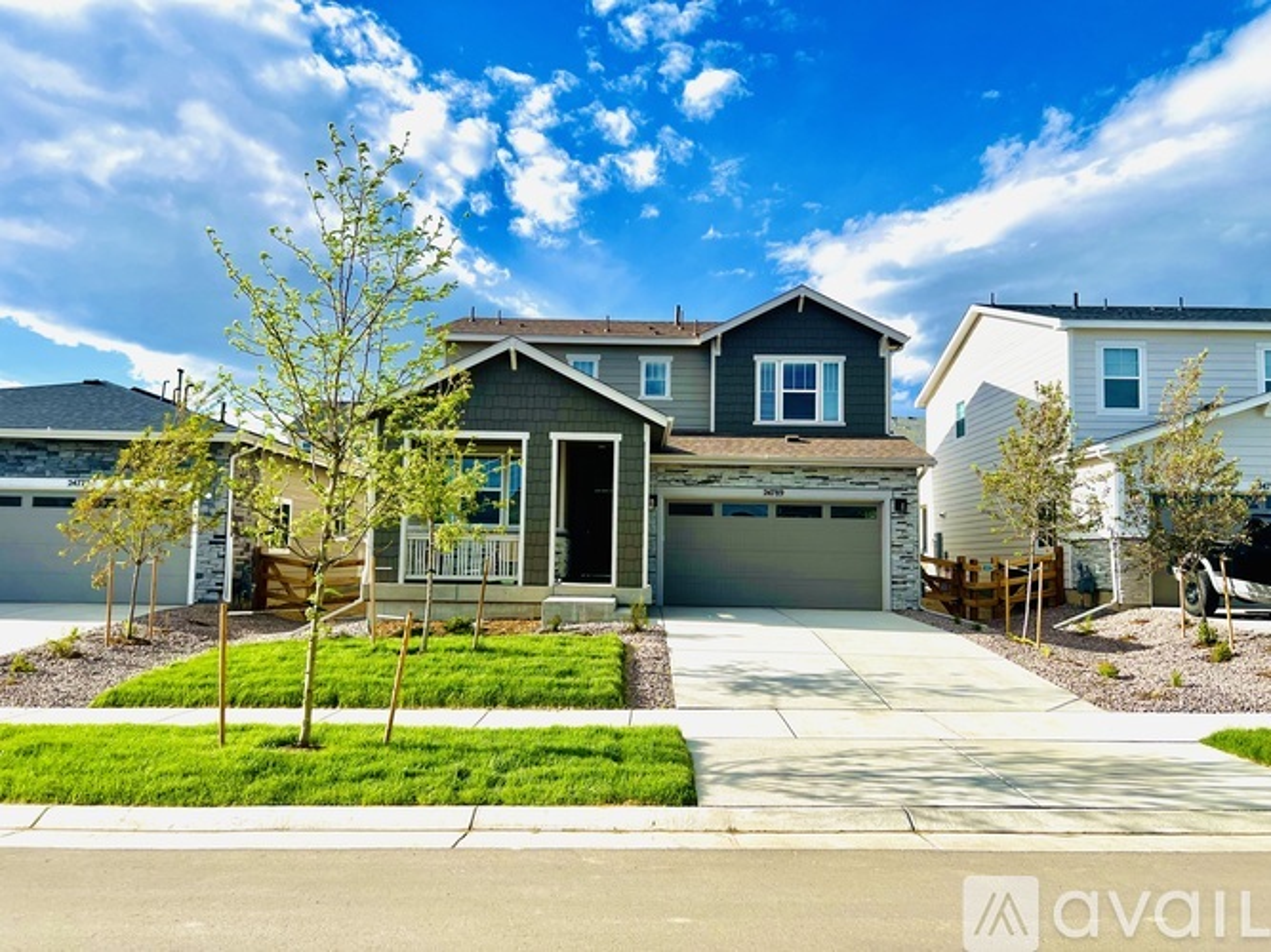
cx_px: 636
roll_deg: -1.2
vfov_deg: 53.0
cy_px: 476
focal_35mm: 26
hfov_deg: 67.3
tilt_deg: +4.8
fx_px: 954
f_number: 1.5
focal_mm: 5.7
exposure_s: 1/4831
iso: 50
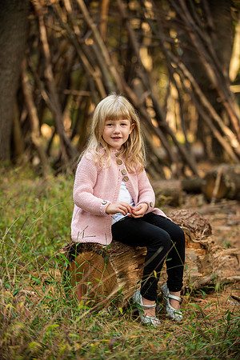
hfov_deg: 14.4
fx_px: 950
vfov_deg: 21.5
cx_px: 120
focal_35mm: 95
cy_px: 180
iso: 250
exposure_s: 1/80
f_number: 2.8
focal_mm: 95
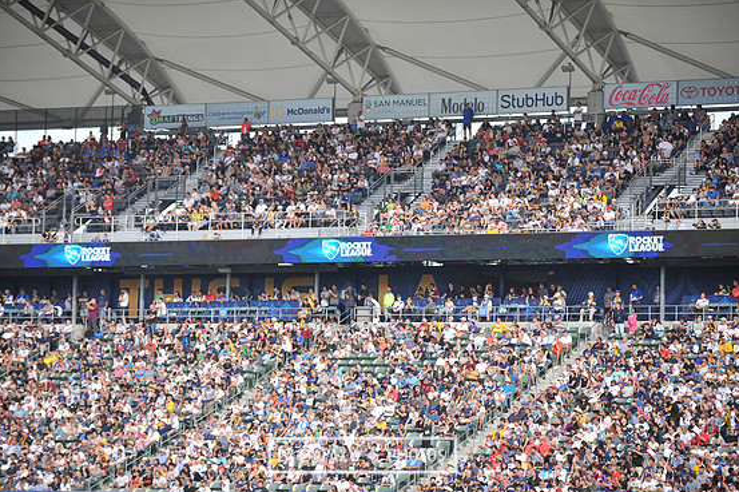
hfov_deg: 15.7
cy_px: 254
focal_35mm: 131
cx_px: 362
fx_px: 2687
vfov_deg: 10.5
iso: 280
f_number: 2.8
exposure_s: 1/1250
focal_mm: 125
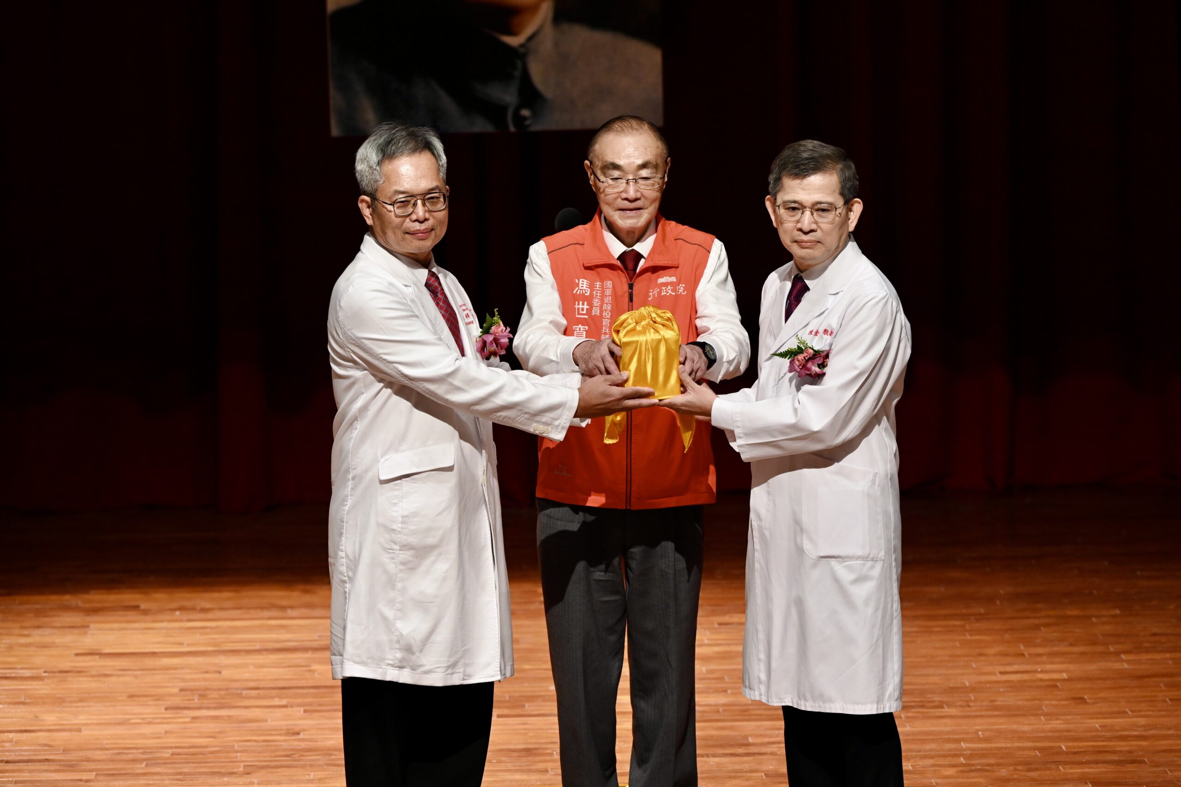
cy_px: 394
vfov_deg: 7.4
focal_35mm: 185
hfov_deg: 11.1
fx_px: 6069
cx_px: 590
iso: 2000
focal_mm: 185
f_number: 5.6
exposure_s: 1/125
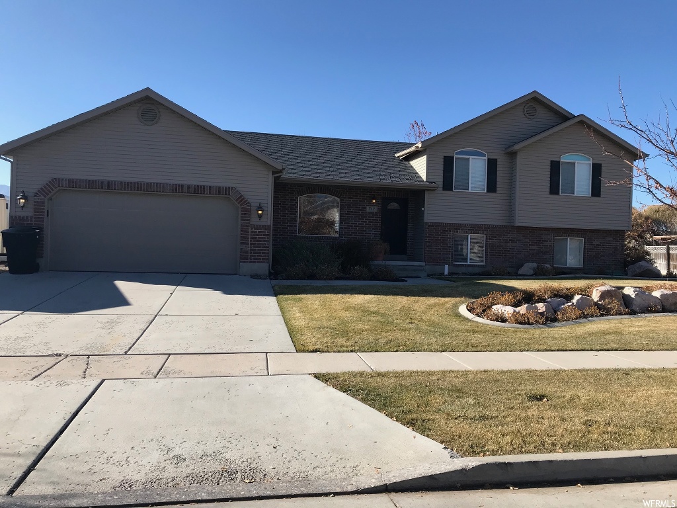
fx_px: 548
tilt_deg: +0.3
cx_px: 338
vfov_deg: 49.7
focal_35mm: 28
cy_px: 254
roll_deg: -1.9
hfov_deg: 63.4
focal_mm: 3.99
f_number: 1.8
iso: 20
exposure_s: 1/1681
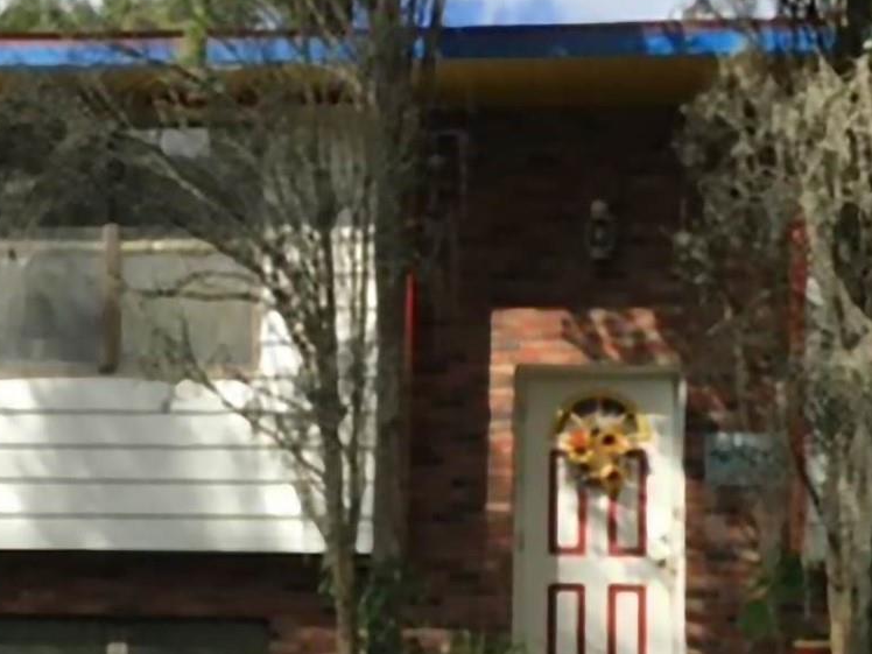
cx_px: 431
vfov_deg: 23.5
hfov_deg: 31.2
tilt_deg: +5.7
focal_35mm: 62
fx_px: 1562
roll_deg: -2.4
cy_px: 446
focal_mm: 4.2
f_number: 2.2
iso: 32
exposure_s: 1/1364
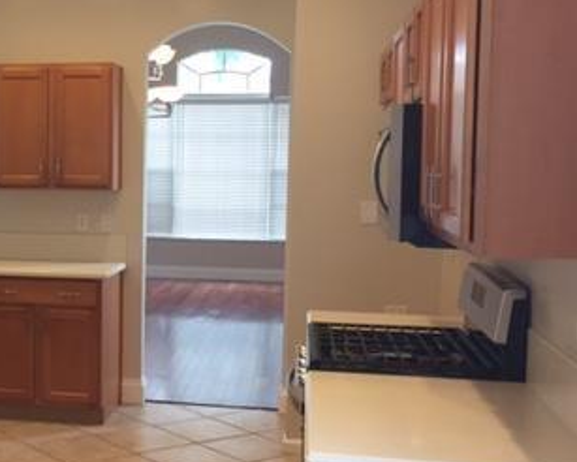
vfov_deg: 25.8
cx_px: 81
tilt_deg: -3.1
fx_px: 1008
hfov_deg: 30.8
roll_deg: -2.8
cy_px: 233
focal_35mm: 59
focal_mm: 4.15
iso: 32
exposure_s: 1/30
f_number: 2.2
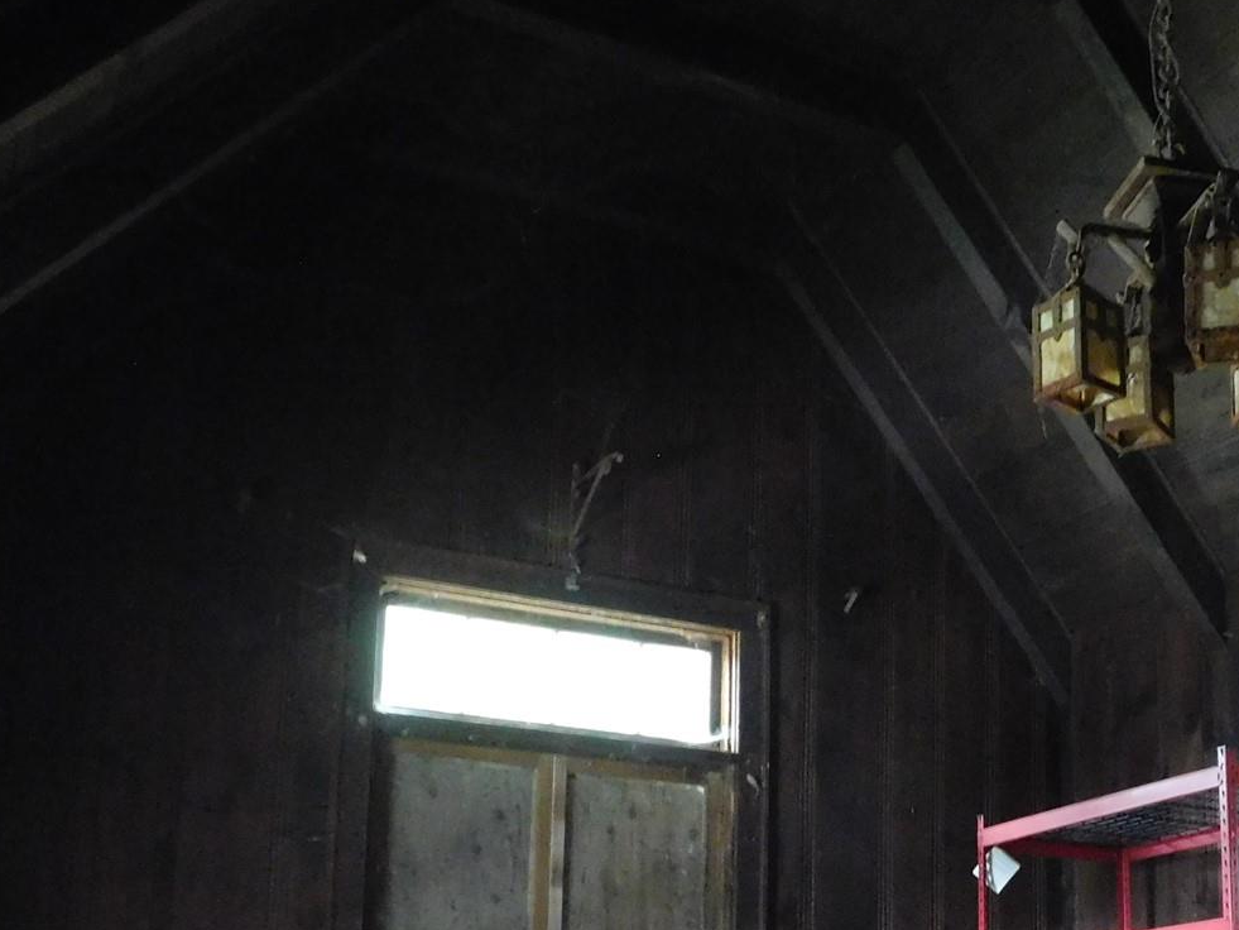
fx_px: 1718
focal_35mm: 48
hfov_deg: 38.6
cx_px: 935
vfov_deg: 29.0
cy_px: 853
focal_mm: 4
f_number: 3
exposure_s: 1/8
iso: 800
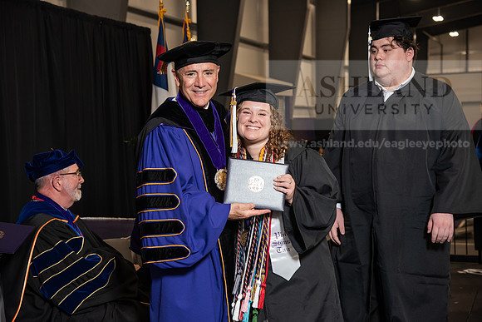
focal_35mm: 70
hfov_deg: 28.8
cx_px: 241
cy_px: 161
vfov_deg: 19.5
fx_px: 937
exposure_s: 1/125
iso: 1600
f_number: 5.6
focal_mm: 70
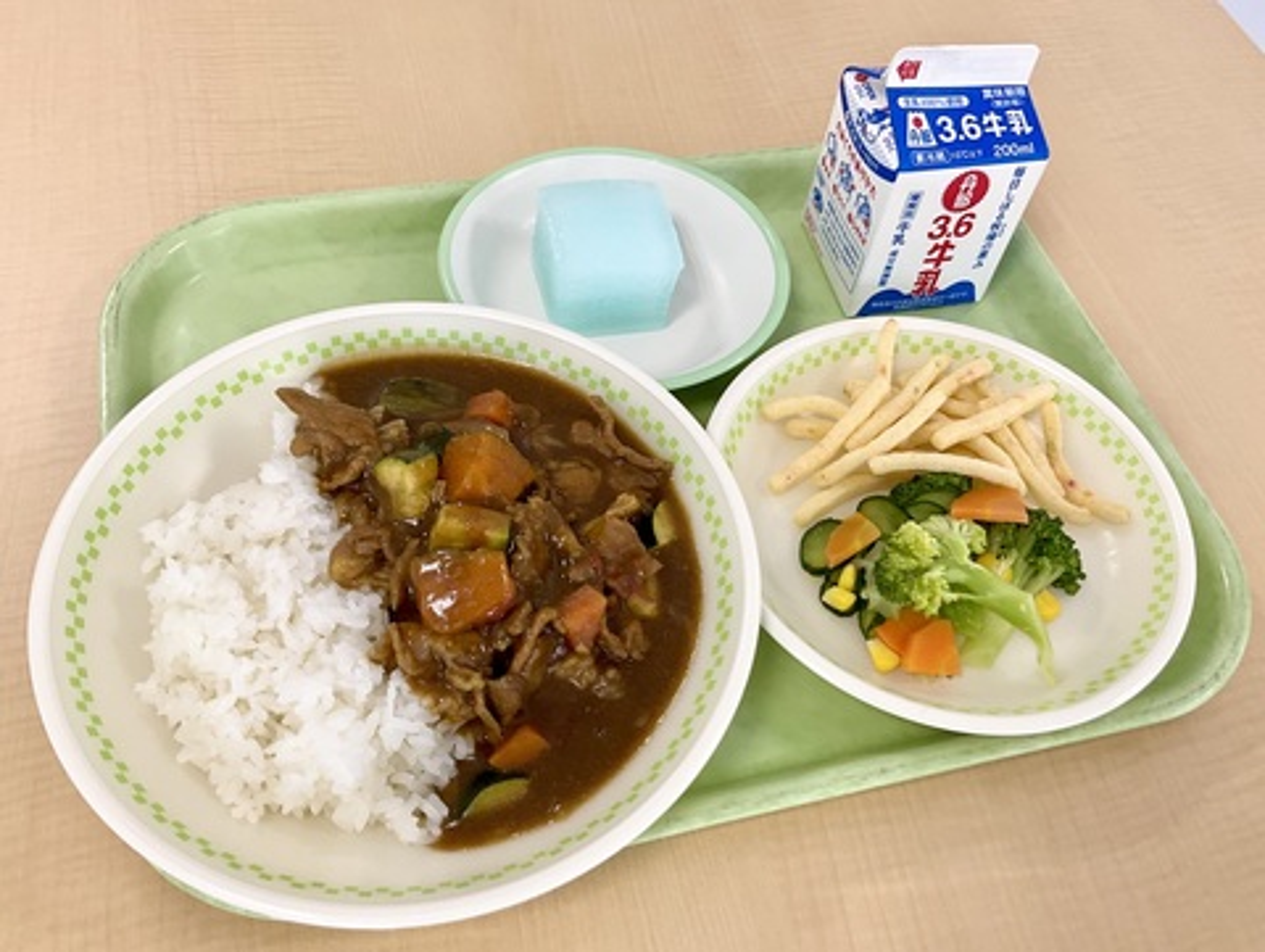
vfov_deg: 48.3
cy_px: 476
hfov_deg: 61.6
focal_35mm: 29
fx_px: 1061
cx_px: 632
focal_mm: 3
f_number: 1.8
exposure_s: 1/122
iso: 50
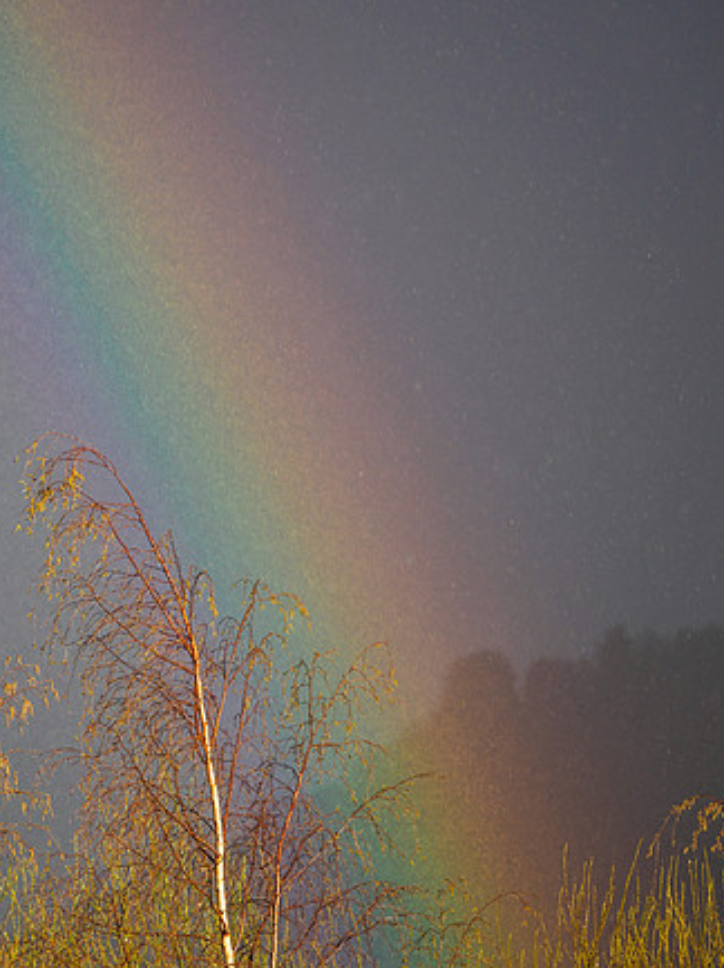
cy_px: 475
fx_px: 11451
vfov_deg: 4.8
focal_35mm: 410
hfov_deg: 3.6
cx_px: 121
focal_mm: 150
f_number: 2.8
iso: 200
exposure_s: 1/400
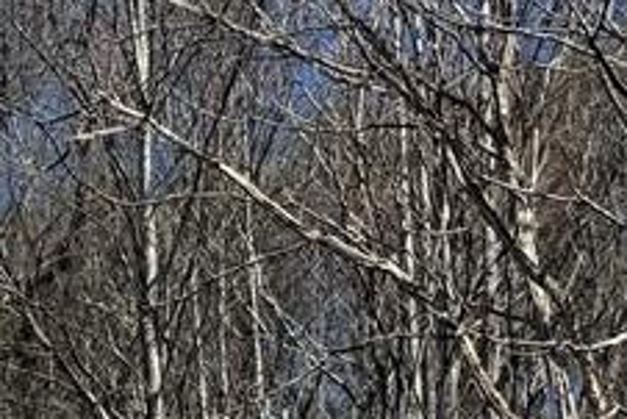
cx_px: -452
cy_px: 1052
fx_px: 1969
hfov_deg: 15.8
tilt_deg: +7.8
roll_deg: -0.1
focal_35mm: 113
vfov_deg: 10.3
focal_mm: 6.76
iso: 80
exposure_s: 1/3759
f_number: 1.78
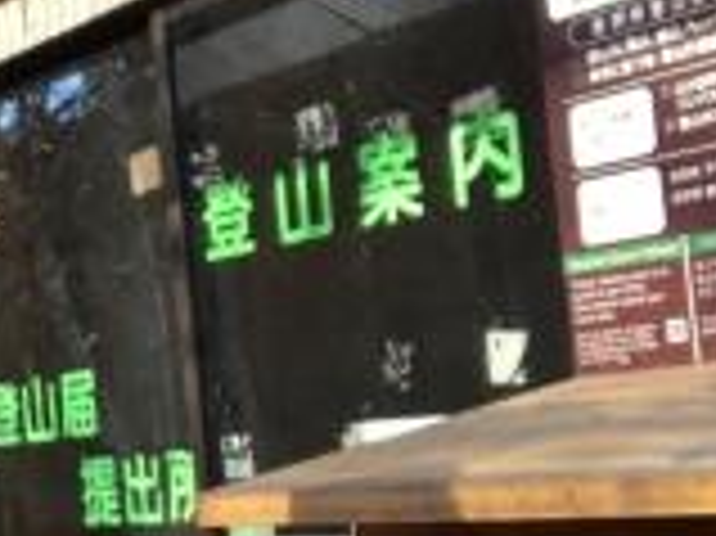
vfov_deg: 16.4
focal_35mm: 90
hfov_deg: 20.6
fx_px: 1860
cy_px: 333
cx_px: -106
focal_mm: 2.87
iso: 32
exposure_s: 1/95
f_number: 2.2
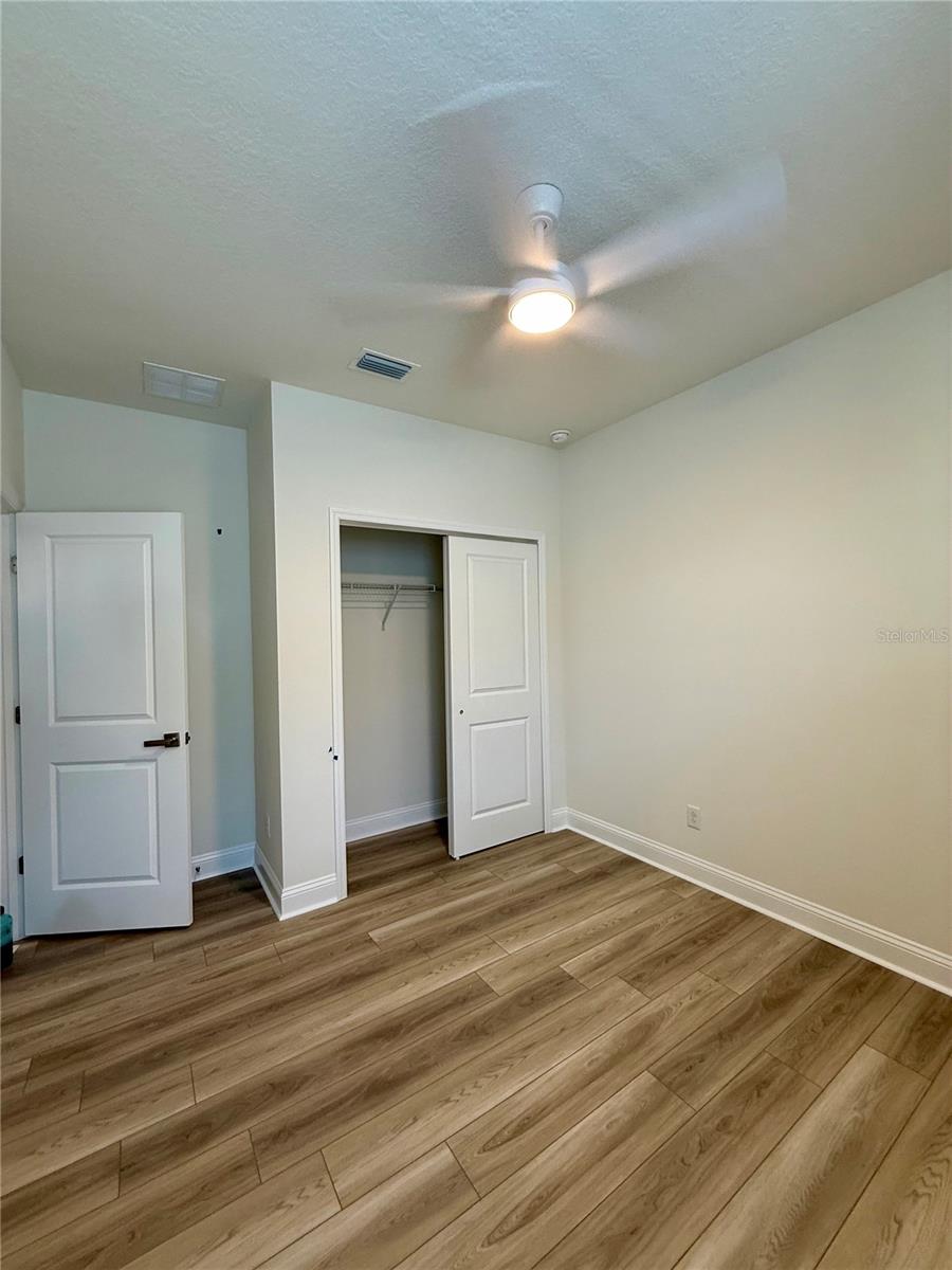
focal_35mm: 14
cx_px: 476
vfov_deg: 102.1
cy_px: 635
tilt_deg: +0.6
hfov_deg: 85.7
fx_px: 513
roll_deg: +1.5
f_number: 2.2
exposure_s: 1/62
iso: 125
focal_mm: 2.22
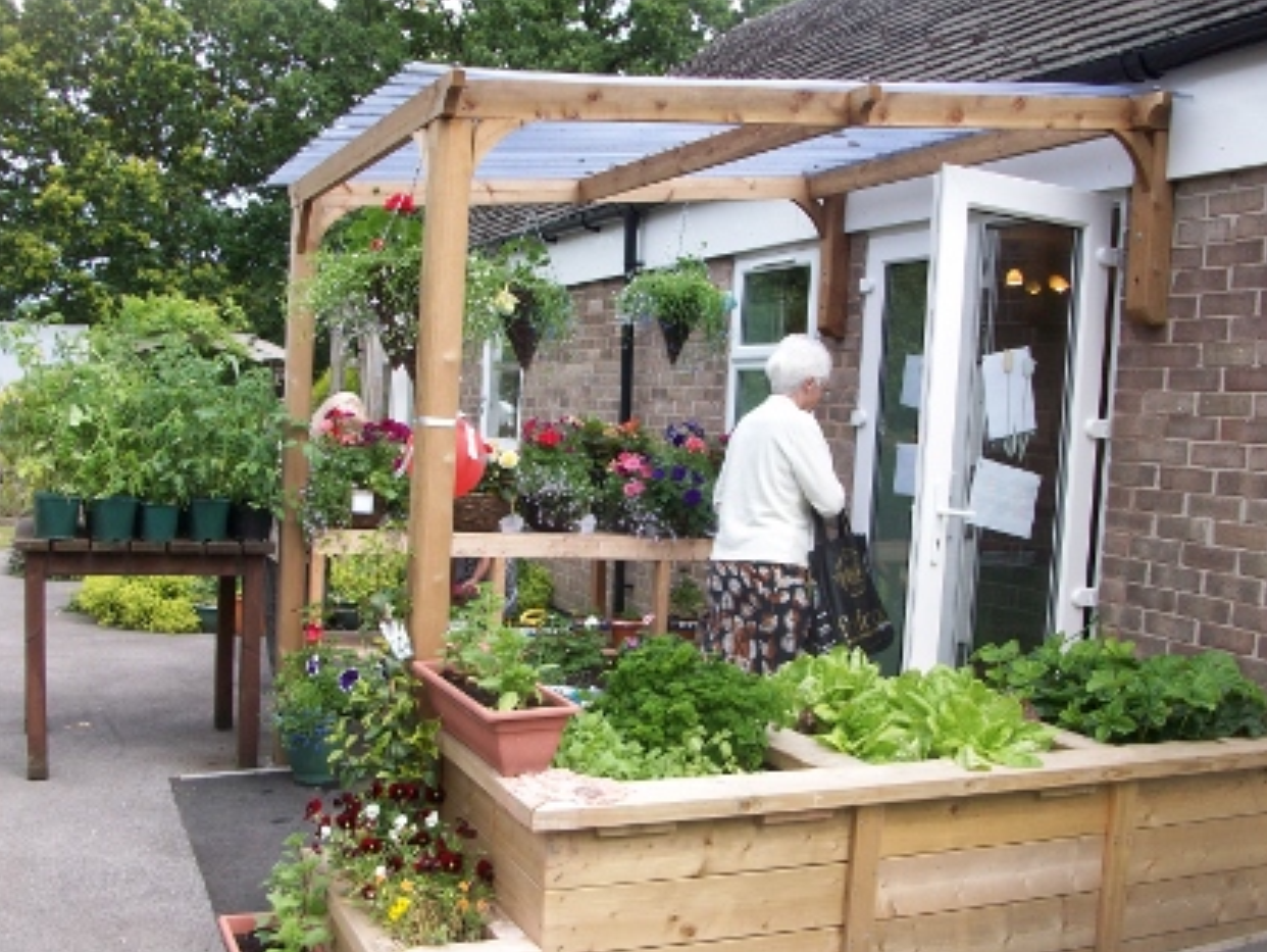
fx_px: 1355
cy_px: 505
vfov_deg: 38.7
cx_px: 649
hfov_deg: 50.1
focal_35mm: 37
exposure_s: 1/341
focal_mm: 5.7
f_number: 2.8
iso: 64
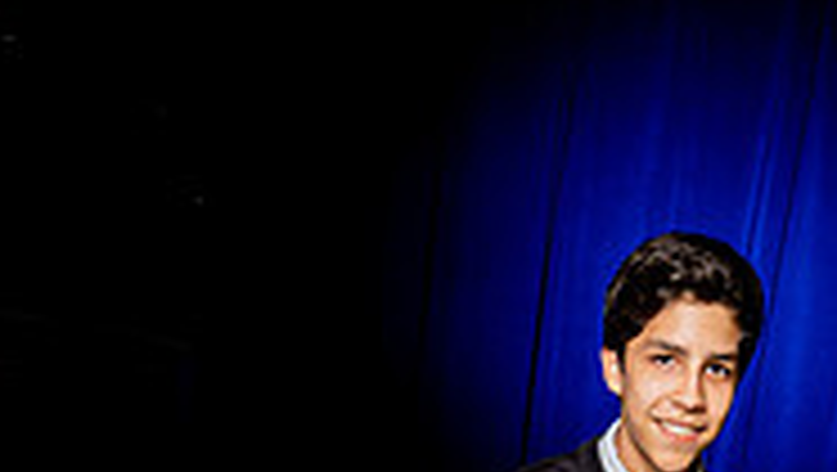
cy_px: 1002
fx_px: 1688
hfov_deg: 27.8
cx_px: 518
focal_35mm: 76
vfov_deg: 13.3
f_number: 7.1
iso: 200
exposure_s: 1/250
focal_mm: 30
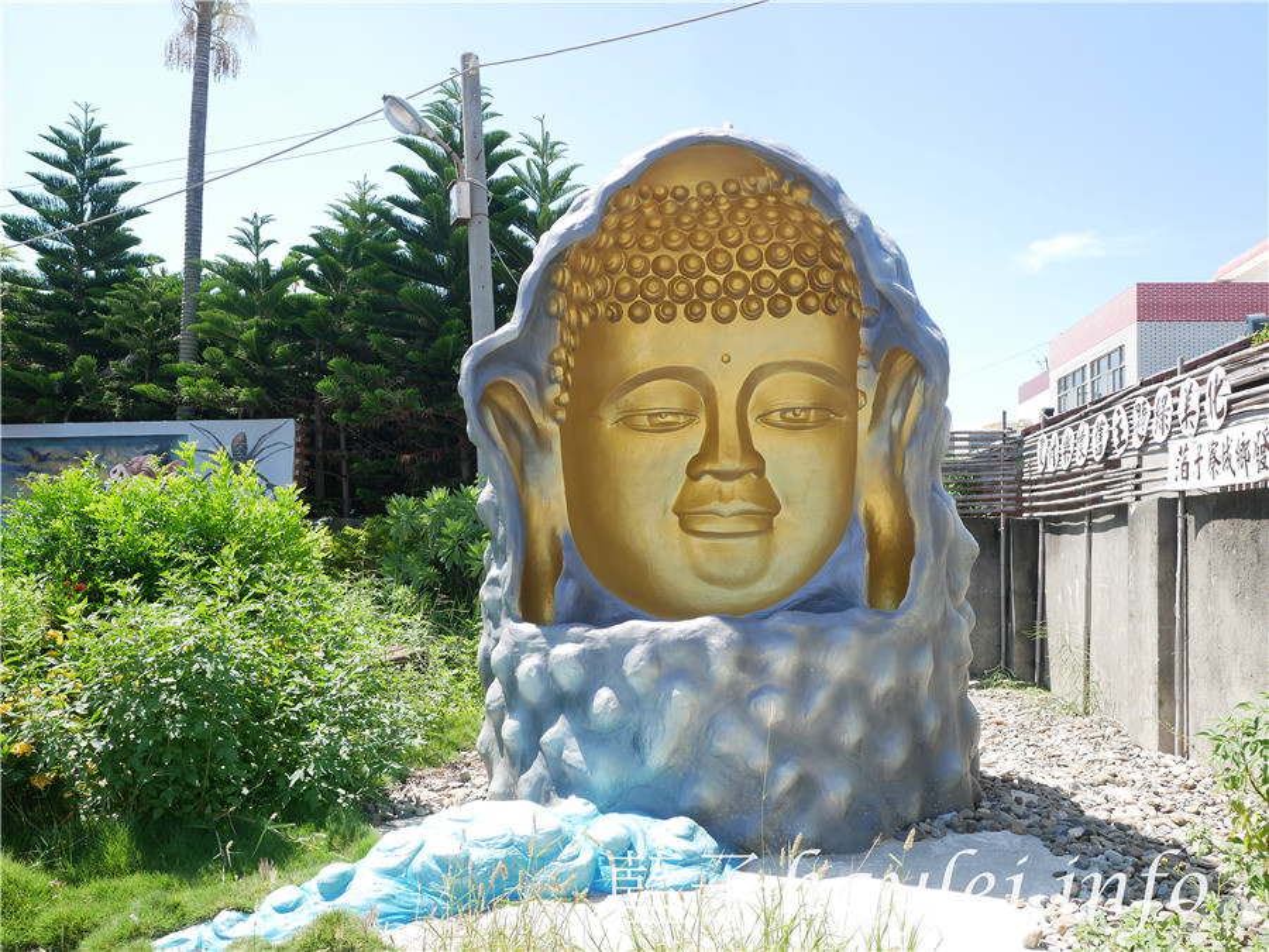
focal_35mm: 30
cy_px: 476
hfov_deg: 60.0
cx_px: 634
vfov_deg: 46.8
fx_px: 1100
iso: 200
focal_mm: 15
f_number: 4
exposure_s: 1/500
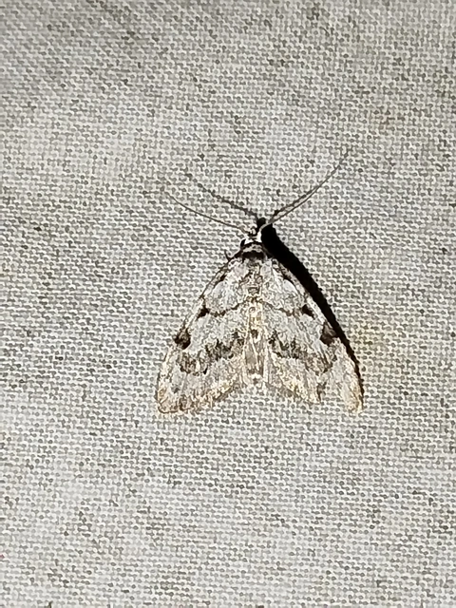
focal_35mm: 139
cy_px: 304
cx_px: 228
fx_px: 2441
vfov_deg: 14.2
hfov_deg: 10.7
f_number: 1.7
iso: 160
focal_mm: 5.31
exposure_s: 1/50
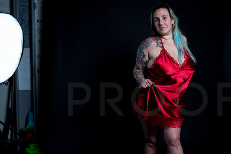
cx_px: 153
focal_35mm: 52
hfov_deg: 37.8
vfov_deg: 25.9
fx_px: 334
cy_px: 99
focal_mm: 35
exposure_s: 1/160
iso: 100
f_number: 10
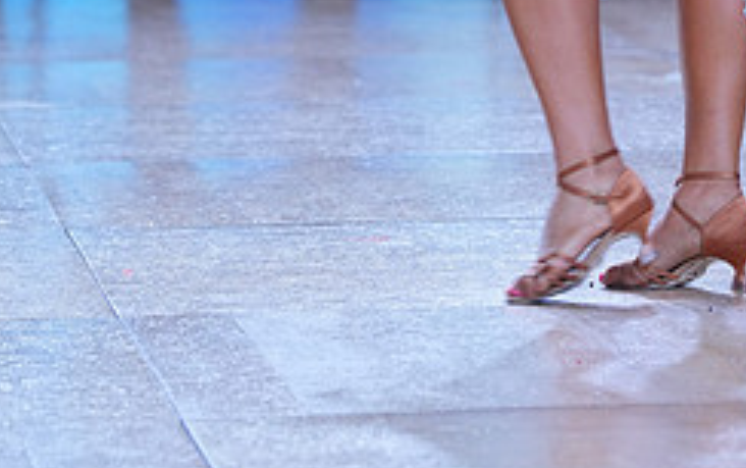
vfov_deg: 3.3
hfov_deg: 5.3
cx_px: 445
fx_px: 8079
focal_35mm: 397
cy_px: -336
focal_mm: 164
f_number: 5.6
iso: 1250
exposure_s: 1/400
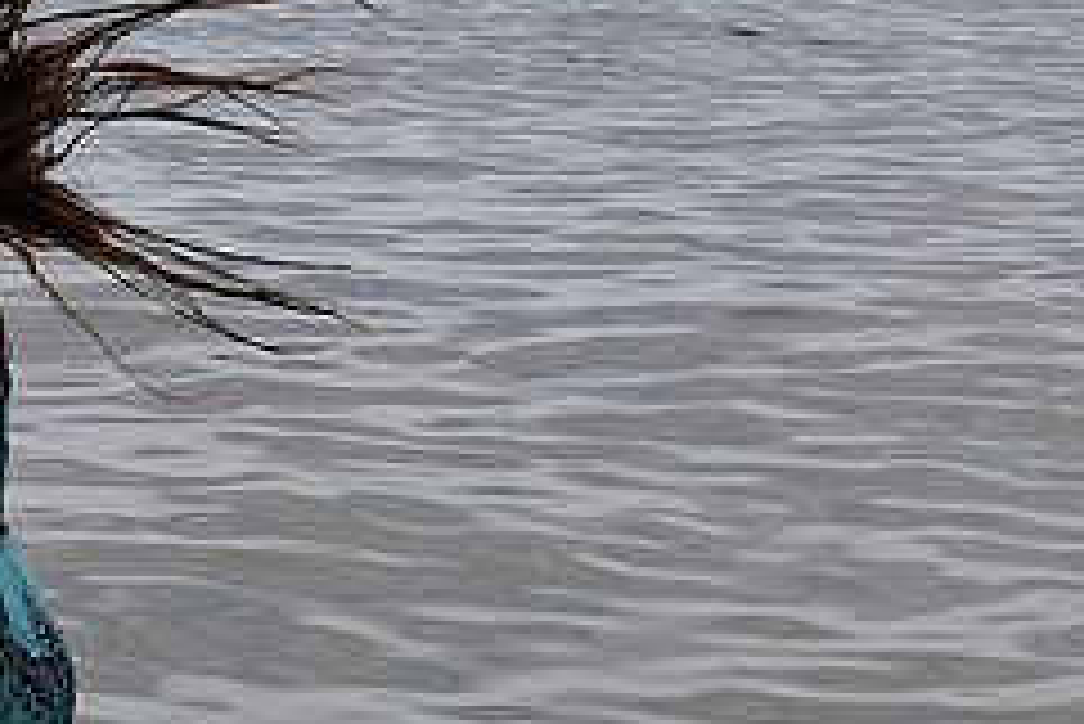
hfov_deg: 9.4
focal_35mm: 217
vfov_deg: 6.3
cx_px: -108
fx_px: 6538
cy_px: 268
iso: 400
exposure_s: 1/1250
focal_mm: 60
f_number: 5.6
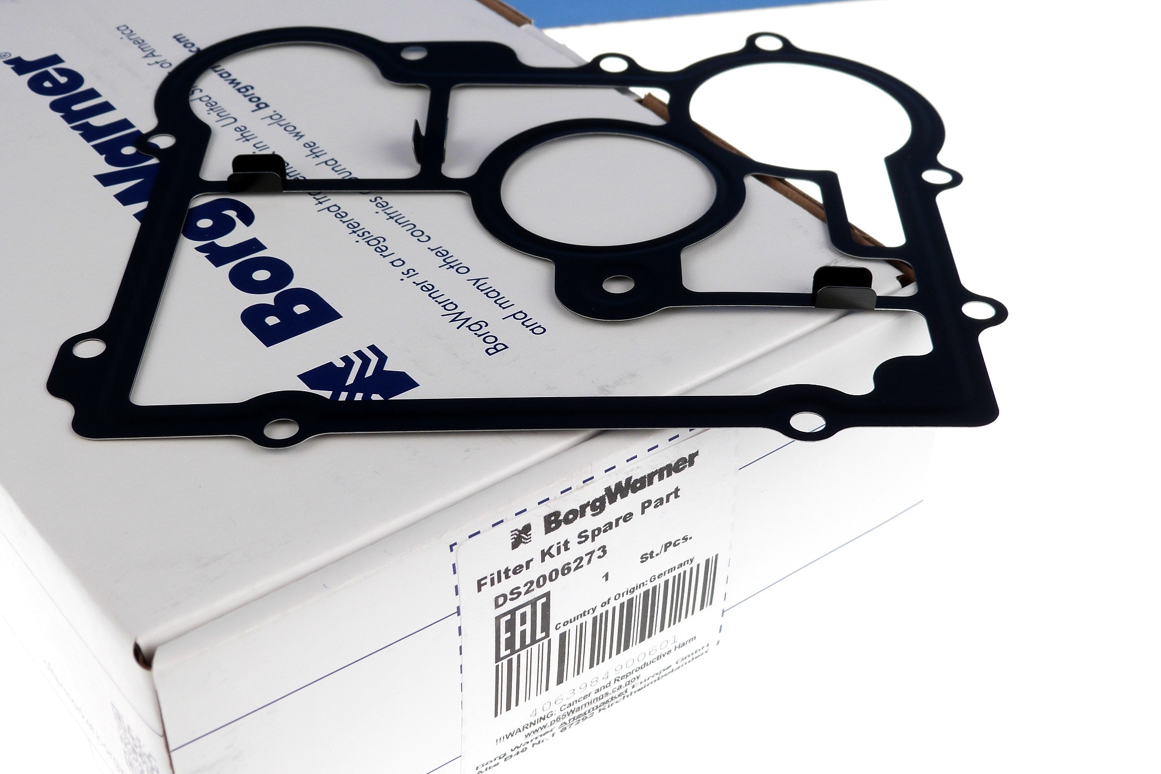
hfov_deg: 35.1
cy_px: 359
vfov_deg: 23.8
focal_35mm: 57
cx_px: 574
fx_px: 1838
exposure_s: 1/100
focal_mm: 9.7
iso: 100
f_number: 3.6
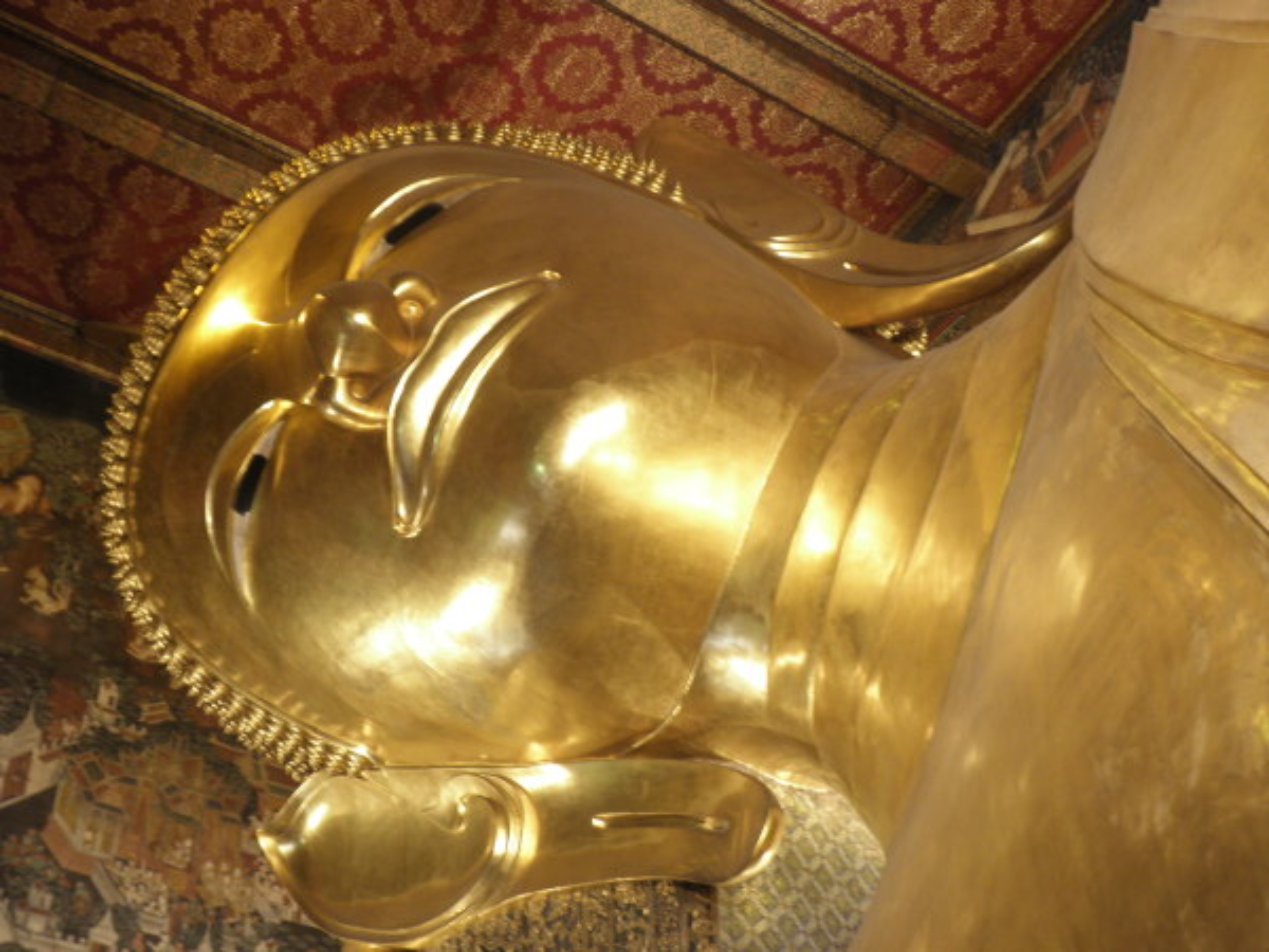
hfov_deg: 38.9
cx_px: 634
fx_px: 1796
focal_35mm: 49
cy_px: 476
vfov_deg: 29.7
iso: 100
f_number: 4.5
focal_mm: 8.87
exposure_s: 1/4
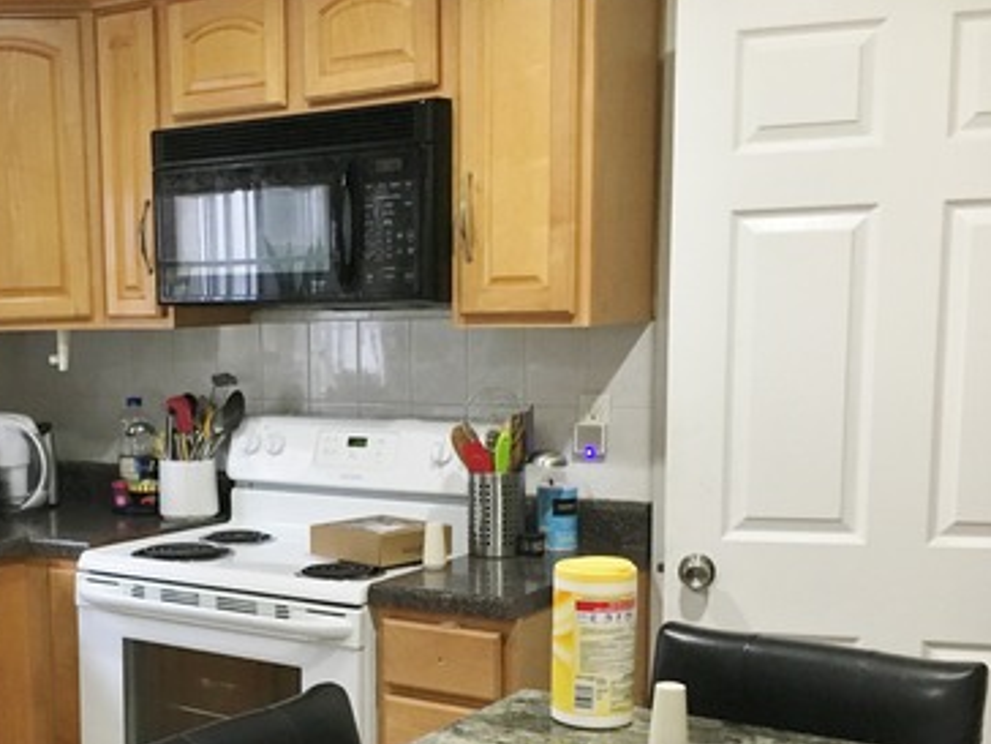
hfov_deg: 36.4
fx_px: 1460
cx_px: 221
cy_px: 526
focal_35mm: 51
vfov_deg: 28.3
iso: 125
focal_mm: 4.15
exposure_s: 1/30
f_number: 2.2
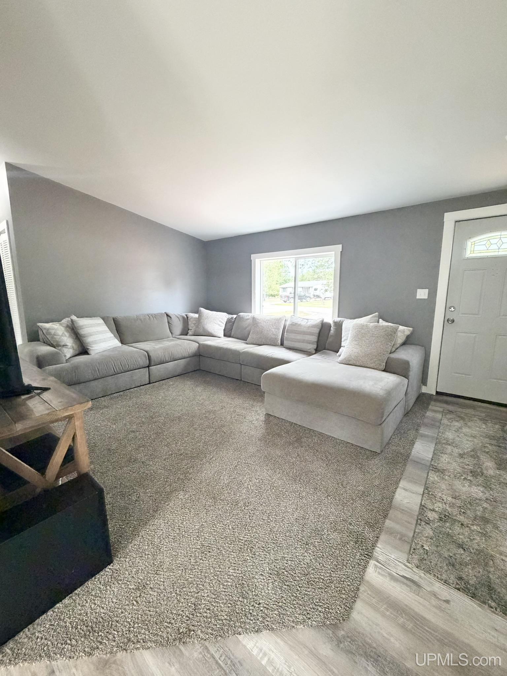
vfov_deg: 102.1
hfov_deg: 85.7
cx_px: 254
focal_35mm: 14
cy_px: 338
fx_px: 273
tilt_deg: -8.3
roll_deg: +0.3
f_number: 2.2
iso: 500
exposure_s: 1/60
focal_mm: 2.22
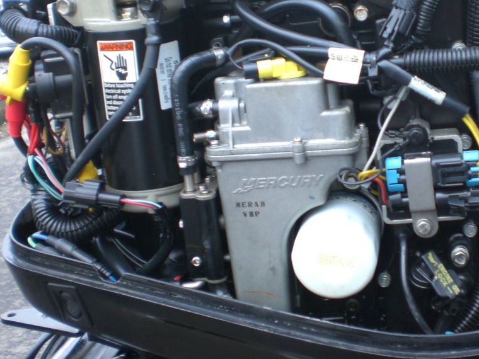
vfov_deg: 22.5
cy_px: 110
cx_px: 368
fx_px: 899
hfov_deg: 29.3
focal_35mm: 65
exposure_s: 1/60
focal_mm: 6.3
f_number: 3.1
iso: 100
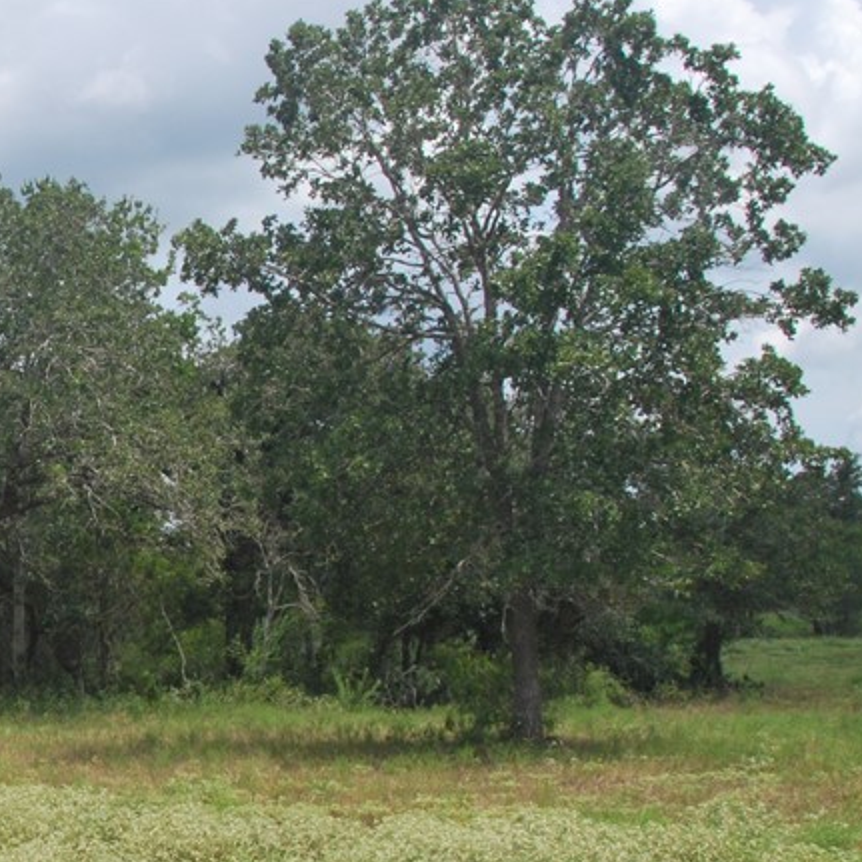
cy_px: 582
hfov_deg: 20.5
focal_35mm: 80
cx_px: -123
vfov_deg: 21.5
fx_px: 2256
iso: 400
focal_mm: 25
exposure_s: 1/200
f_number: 18
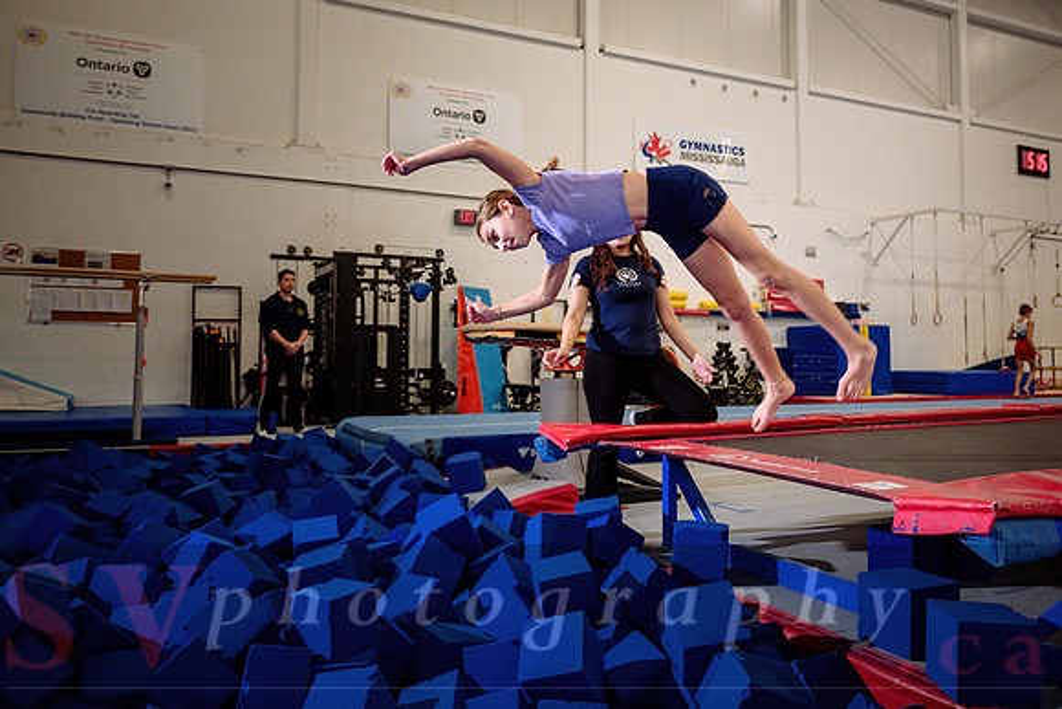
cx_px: 549
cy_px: 307
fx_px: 870
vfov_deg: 44.2
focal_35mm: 29
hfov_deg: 62.8
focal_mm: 26
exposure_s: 1/400
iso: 1600
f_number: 3.5
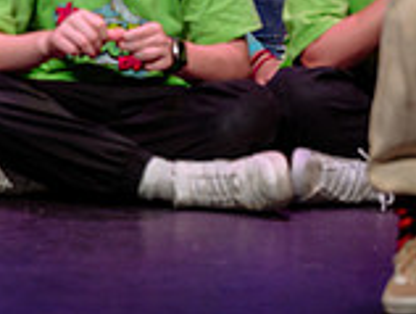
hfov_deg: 2.3
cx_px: -218
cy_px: -156
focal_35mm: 873
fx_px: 10507
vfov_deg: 1.7
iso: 1000
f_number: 4
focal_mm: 200
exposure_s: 1/250
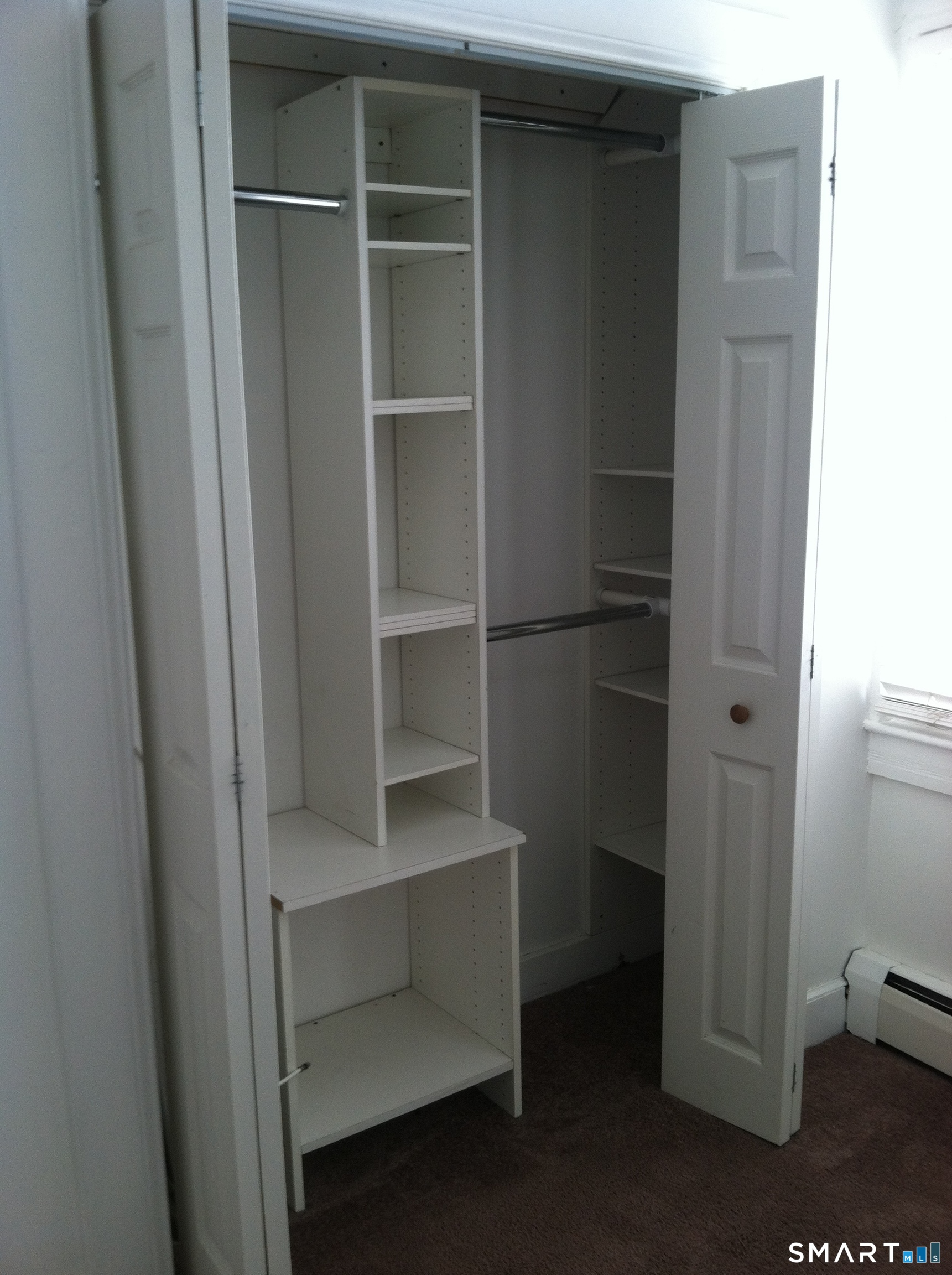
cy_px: 638
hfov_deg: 40.6
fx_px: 1287
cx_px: 476
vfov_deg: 52.7
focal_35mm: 35
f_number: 2.8
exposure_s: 1/17
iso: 100
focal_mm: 3.85
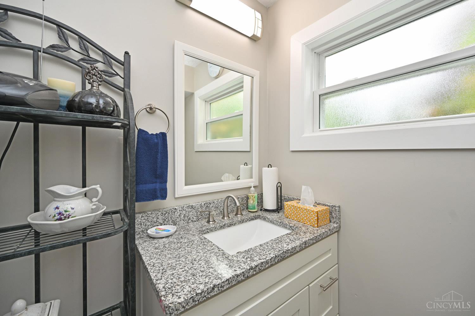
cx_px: 238
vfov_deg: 81.2
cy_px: 158
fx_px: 185
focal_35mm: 14
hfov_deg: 104.3
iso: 200
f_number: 5
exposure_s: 1/100
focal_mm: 14
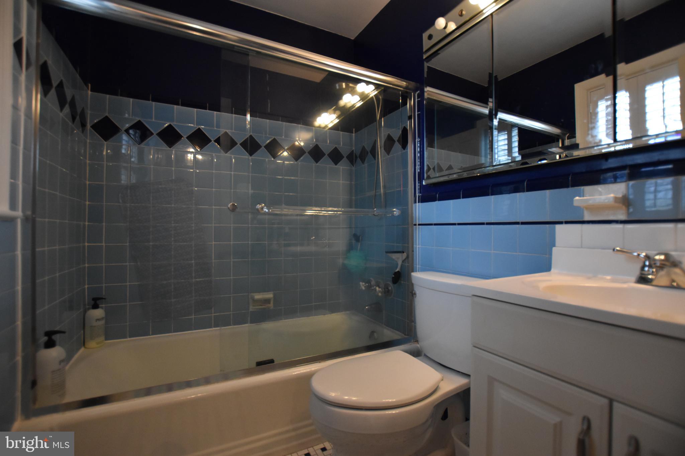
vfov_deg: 77.3
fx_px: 285
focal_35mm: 15
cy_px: 228
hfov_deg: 100.4
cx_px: 342
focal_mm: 10
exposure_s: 1/125
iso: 1800
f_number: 3.5
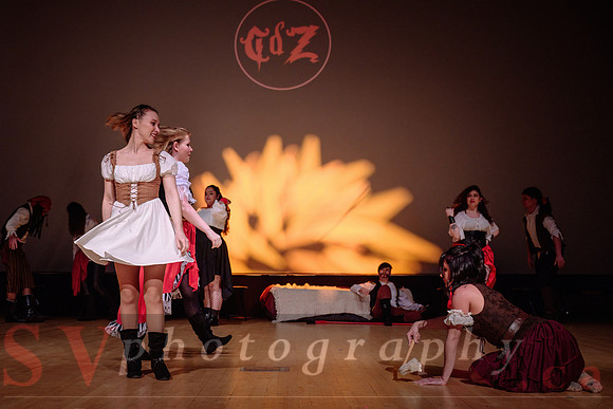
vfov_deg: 28.3
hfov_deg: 41.1
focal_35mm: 47
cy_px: 262
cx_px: 220
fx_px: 808
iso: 1600
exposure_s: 1/250
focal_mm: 37
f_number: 2.8
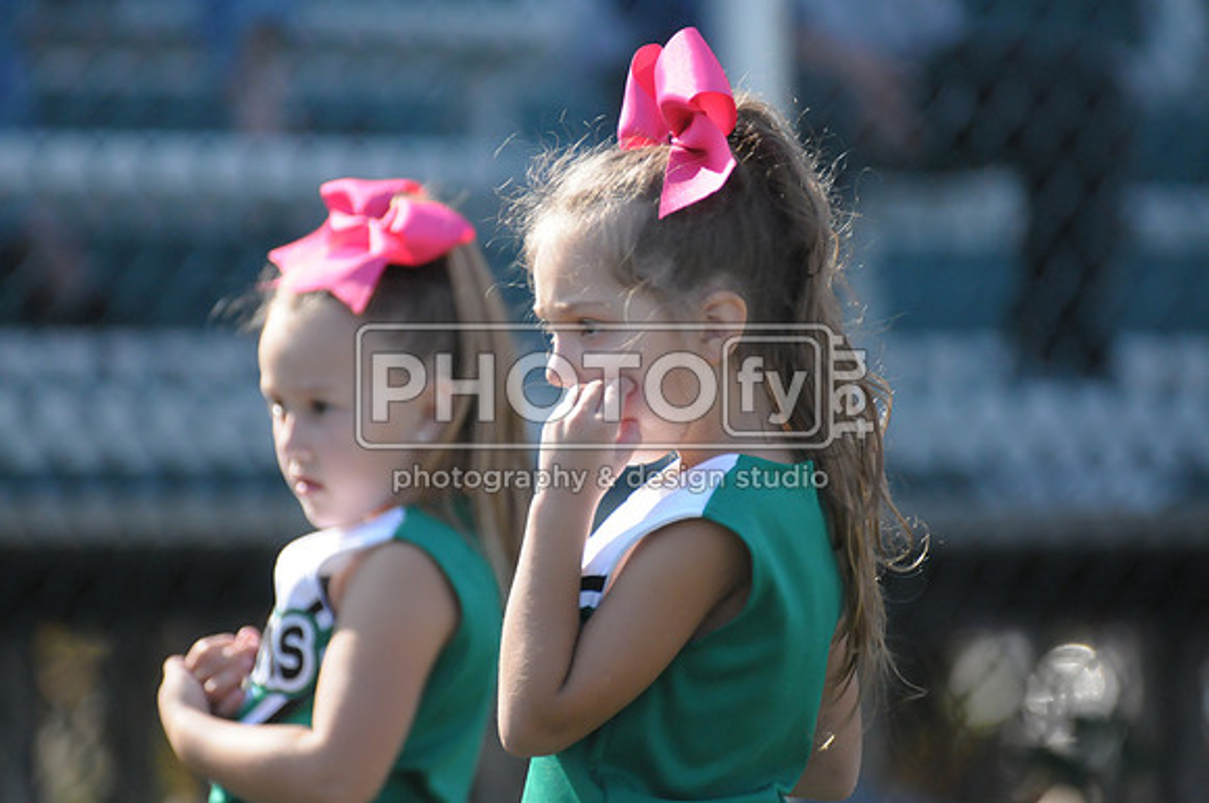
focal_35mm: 570
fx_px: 19116
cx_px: 604
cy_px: 402
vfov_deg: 2.4
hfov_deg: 3.6
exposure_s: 1/4000
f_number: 4
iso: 1600
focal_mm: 380
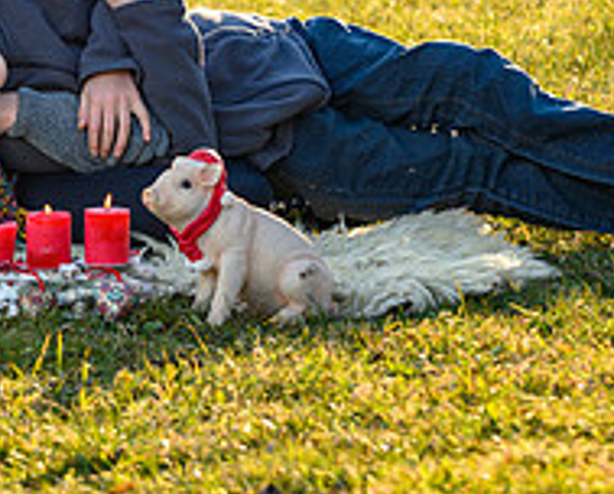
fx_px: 5335
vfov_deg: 5.3
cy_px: 10
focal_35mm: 293
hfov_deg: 6.6
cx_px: 52
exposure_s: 1/125
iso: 100
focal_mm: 102
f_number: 5.6
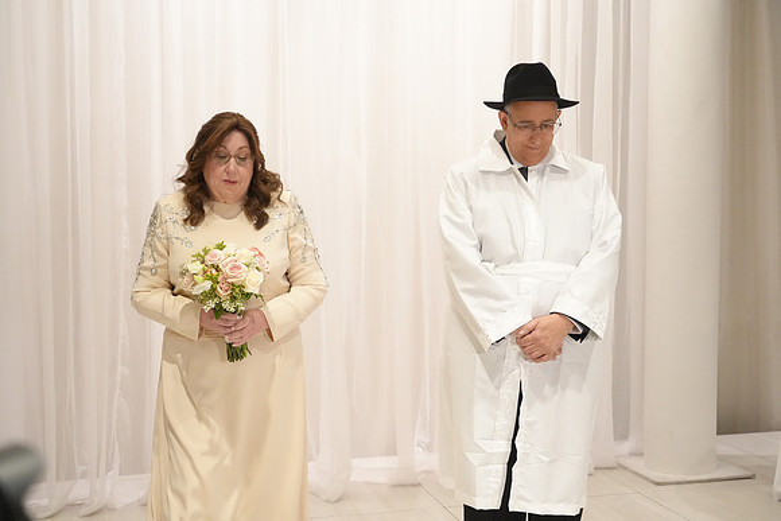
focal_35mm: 45
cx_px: 390
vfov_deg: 29.9
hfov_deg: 43.6
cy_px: 260
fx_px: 976
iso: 8000
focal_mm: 45
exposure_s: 1/80
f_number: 4
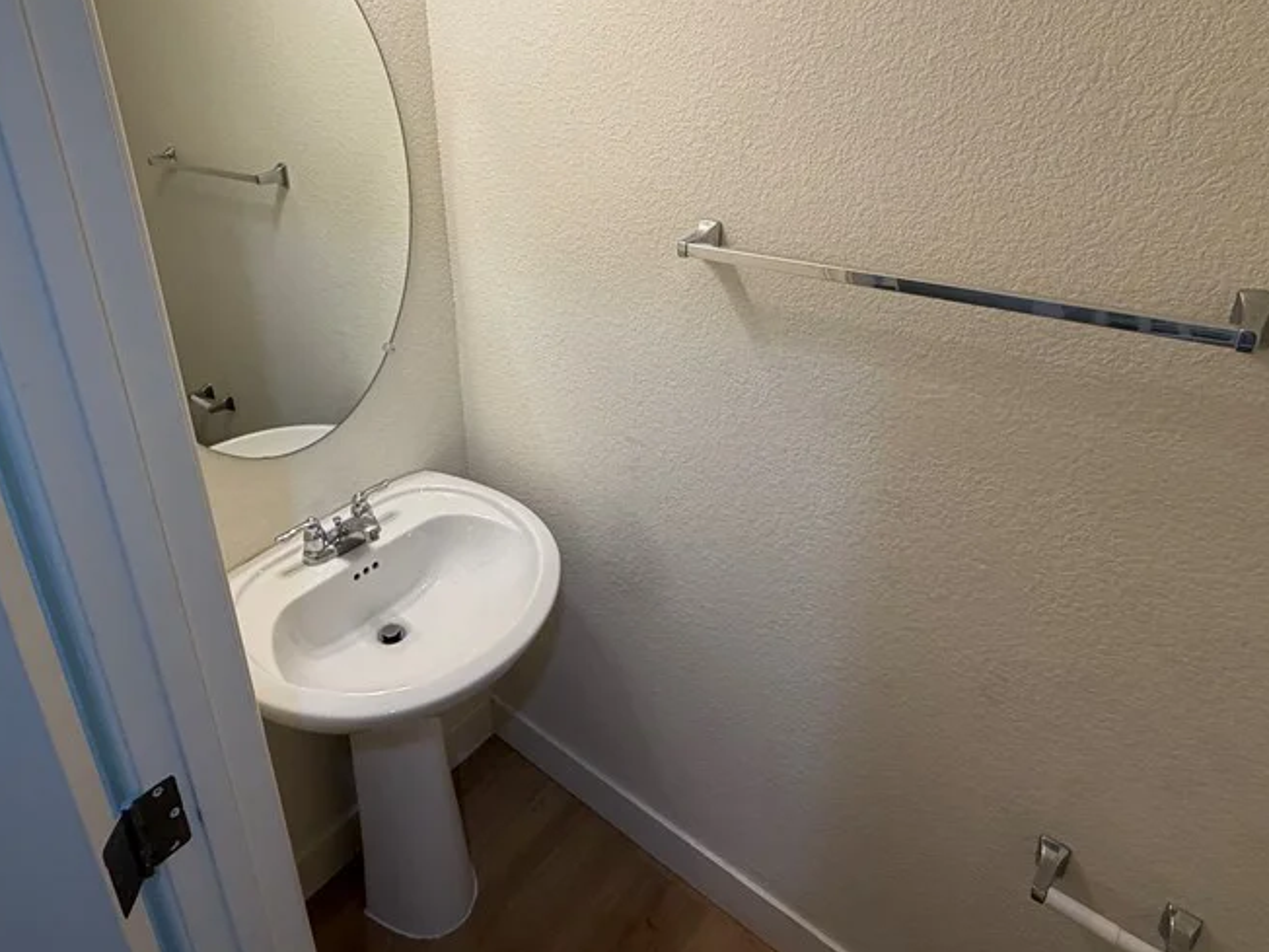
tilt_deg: -21.1
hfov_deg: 75.9
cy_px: 337
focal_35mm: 22
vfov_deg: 60.0
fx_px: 807
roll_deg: +3.5
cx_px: 535
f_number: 2.2
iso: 125
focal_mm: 2.22
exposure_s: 1/120
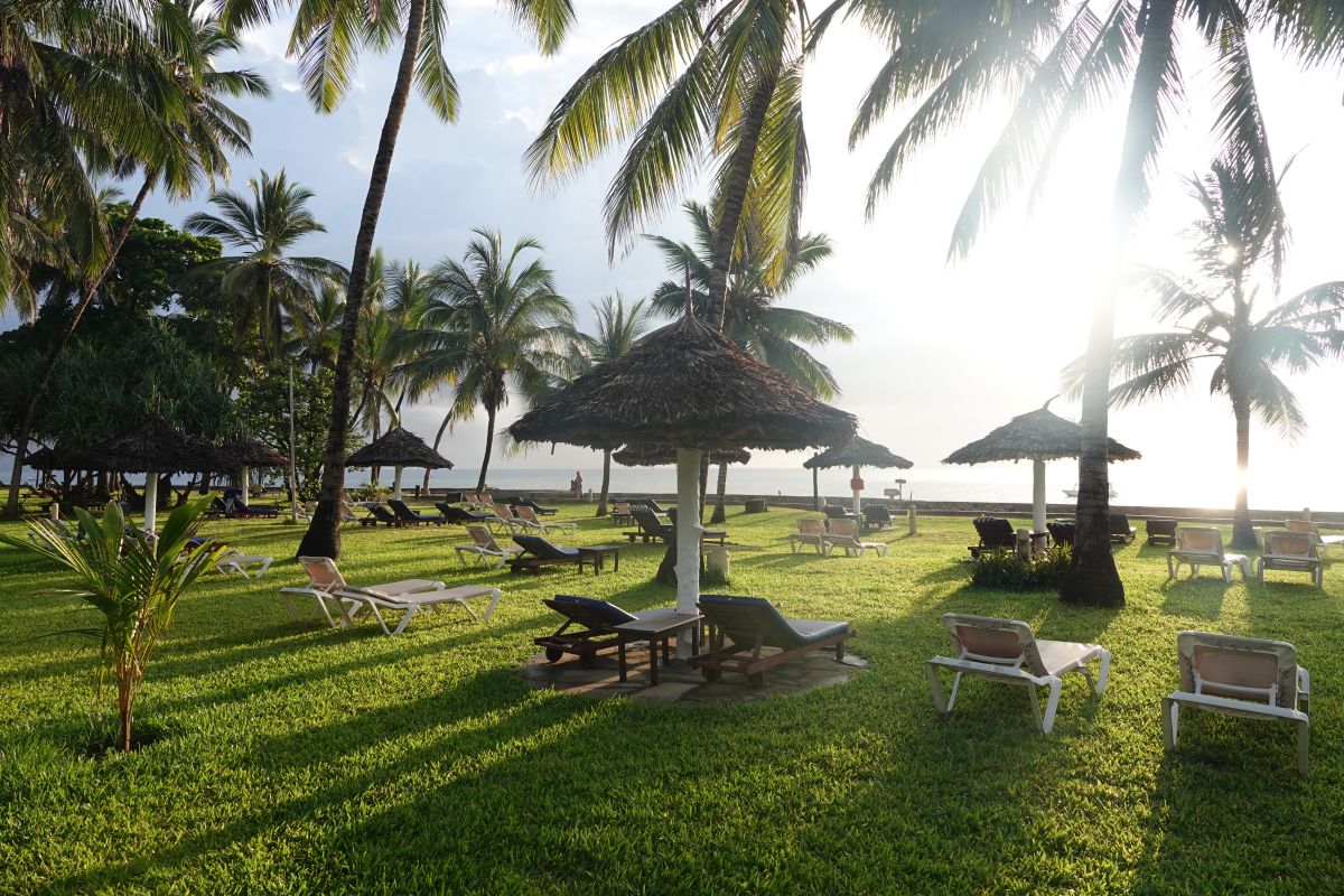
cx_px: 672
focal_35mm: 24
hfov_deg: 73.7
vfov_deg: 53.1
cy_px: 448
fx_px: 896
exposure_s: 1/250
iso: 100
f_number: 4
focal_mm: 8.8
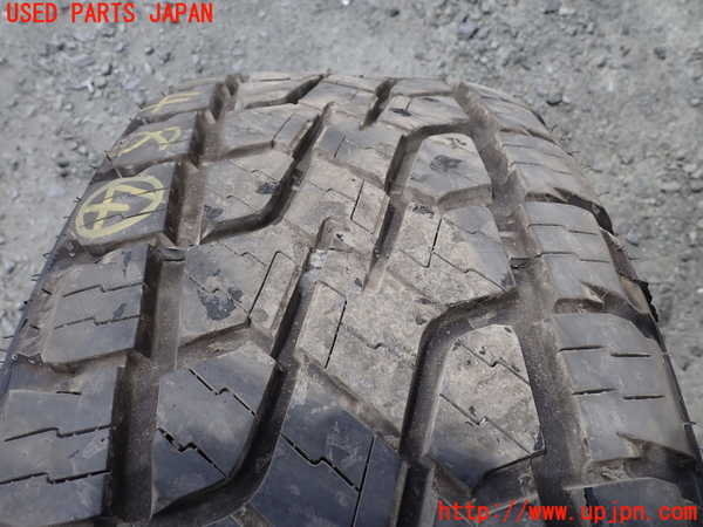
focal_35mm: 30
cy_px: 264
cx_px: 352
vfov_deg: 46.8
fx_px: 609
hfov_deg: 60.0
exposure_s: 1/640
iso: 100
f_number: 3.2
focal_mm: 5.4
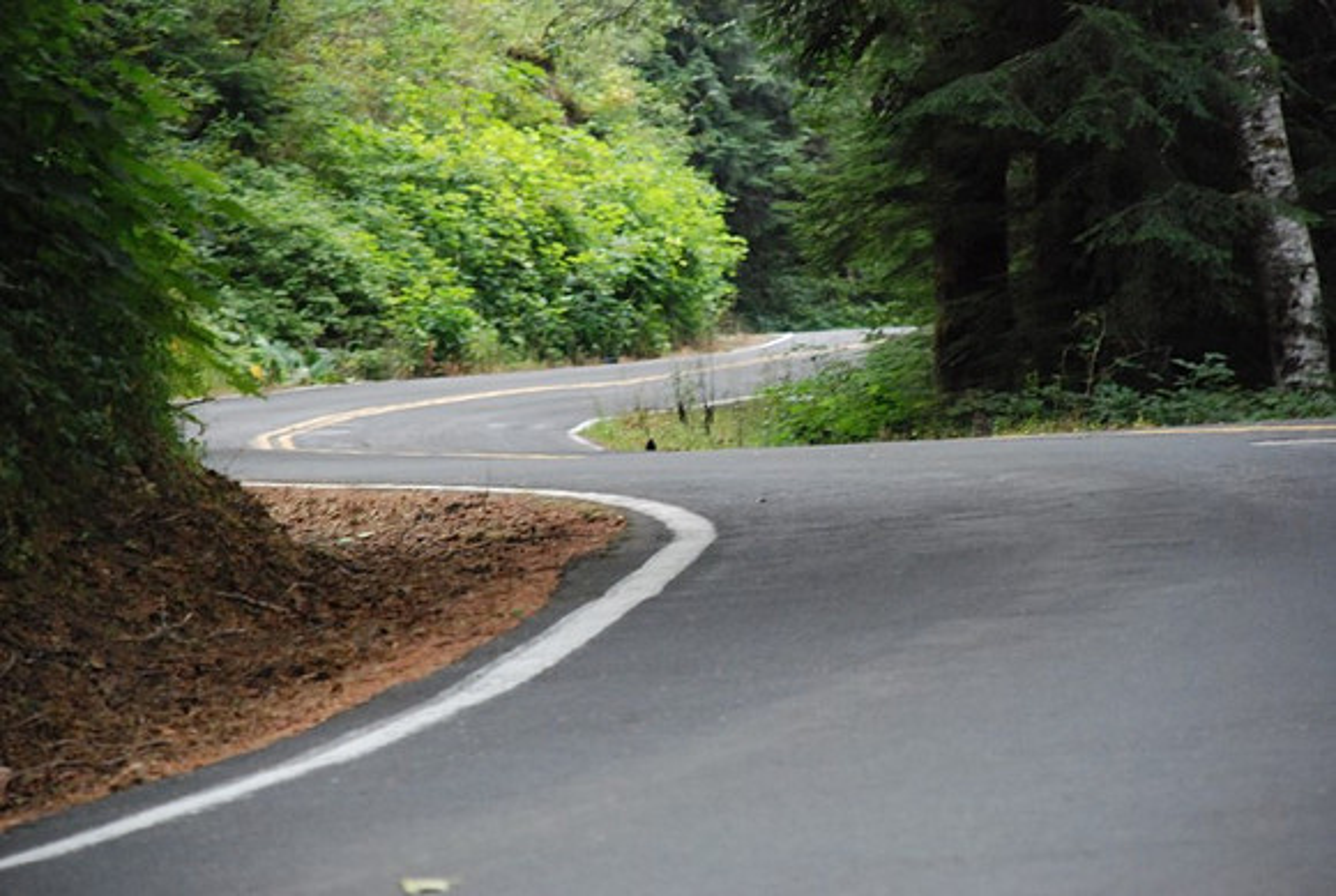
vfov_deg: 6.8
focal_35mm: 202
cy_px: 448
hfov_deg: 10.1
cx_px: 668
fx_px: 7528
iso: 1600
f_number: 5.6
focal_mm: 135
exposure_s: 1/100
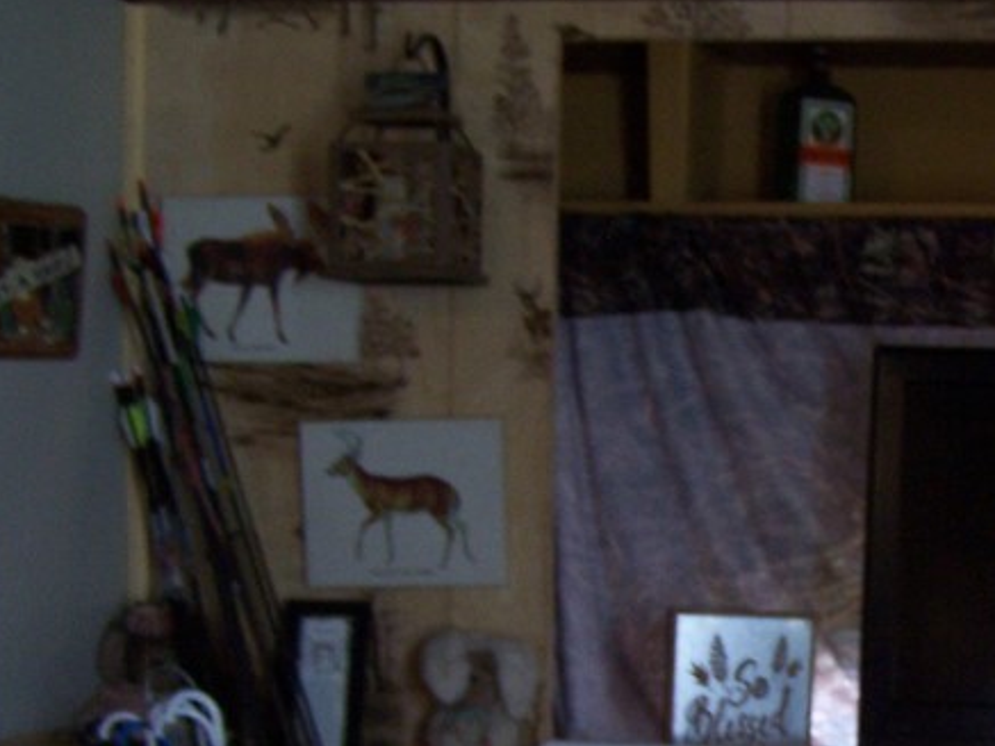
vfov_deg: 16.3
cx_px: 1038
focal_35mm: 89
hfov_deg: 21.1
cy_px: 748
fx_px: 2559
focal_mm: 6.3
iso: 140
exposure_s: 1/30
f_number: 2.8
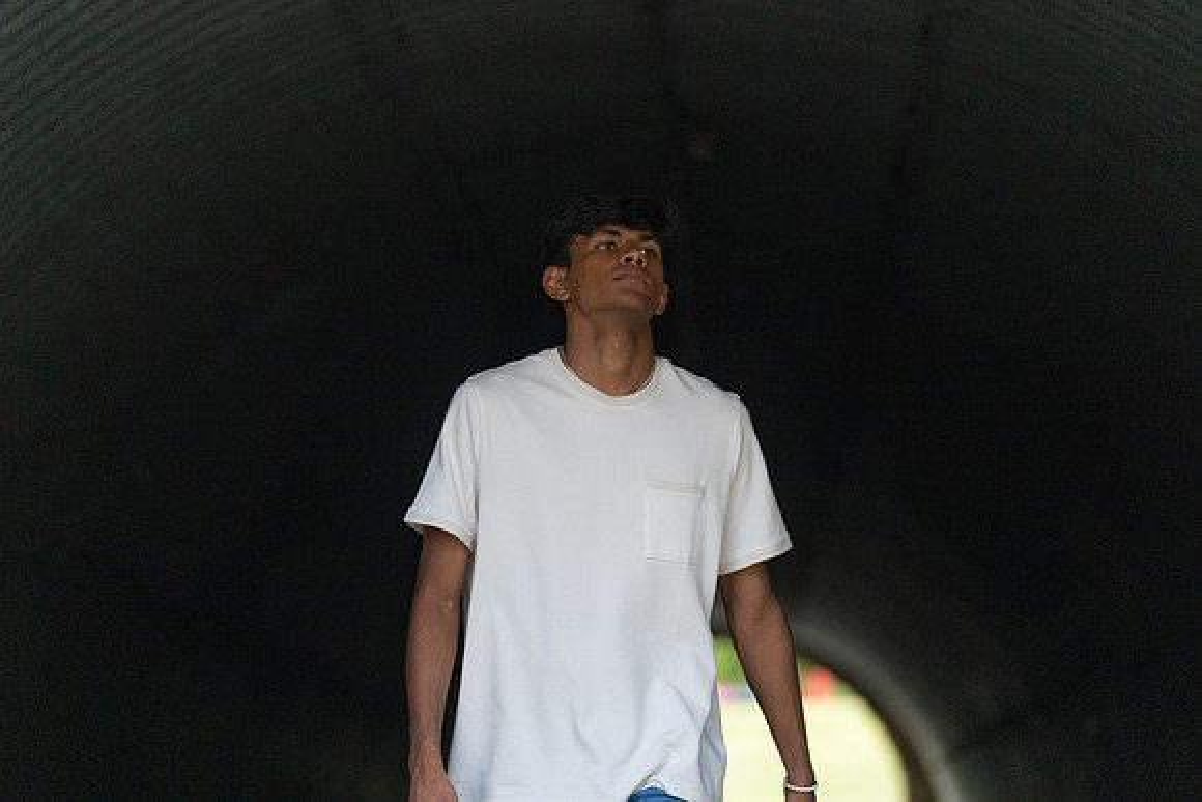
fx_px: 4942
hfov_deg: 13.9
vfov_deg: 9.3
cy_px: 401
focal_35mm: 148
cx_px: 601
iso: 5000
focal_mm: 148
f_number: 2.8
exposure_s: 1/1000
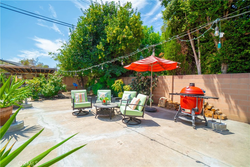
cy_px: 84
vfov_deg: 77.3
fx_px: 104
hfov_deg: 100.4
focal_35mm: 15
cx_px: 125
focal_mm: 10
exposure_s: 1/200
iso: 100
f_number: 7.1
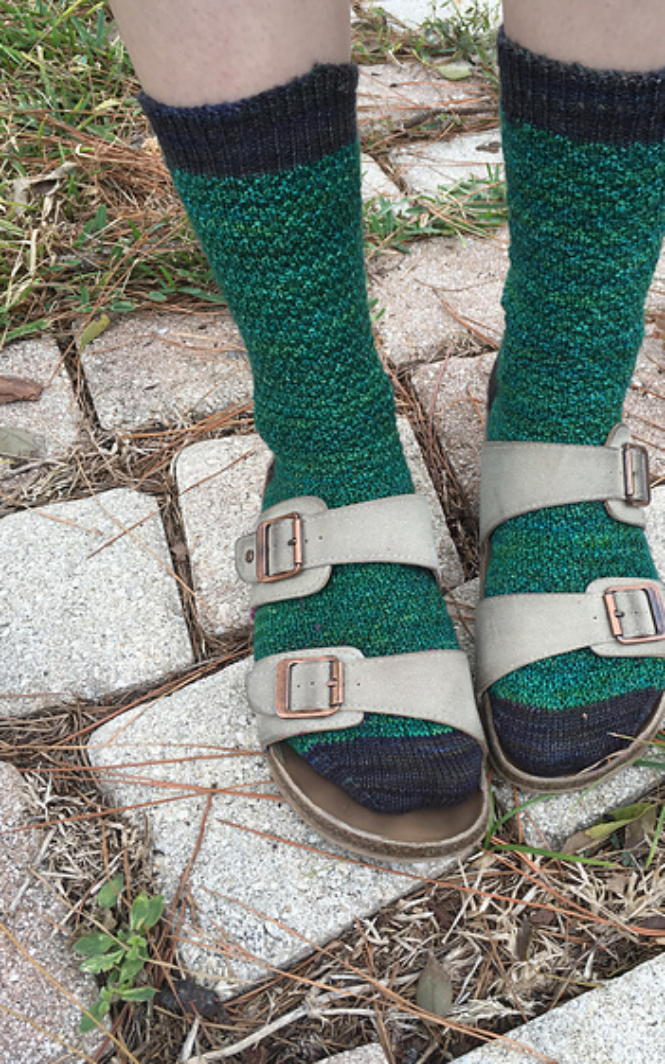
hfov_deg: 35.9
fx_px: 1015
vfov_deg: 55.3
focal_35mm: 35
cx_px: 445
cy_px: 524
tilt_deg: -41.0
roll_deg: +0.1
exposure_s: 1/120
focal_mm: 4.15
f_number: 2.2
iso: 32
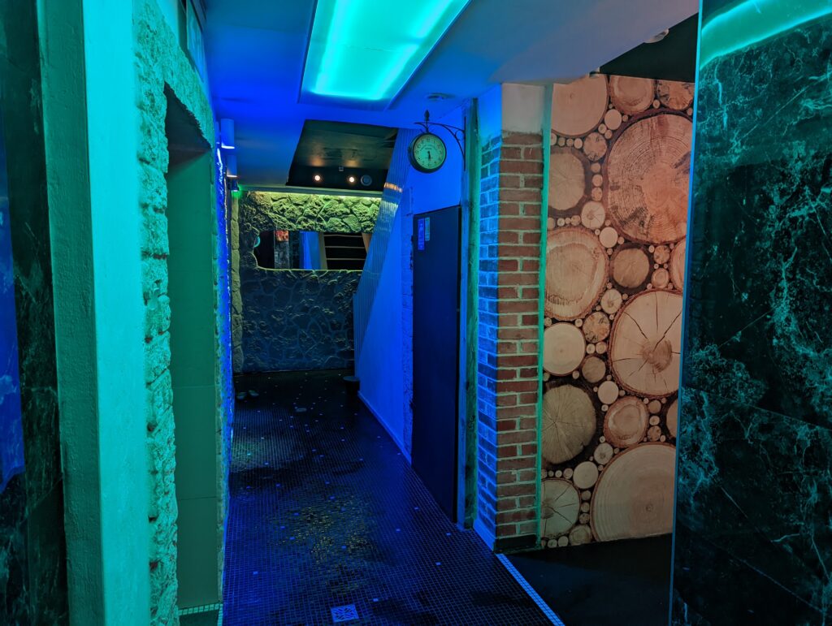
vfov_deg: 56.9
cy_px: 313
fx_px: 578
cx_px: 416
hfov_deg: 71.5
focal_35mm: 24
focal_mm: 6.81
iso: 205
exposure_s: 1/10.9
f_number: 1.85
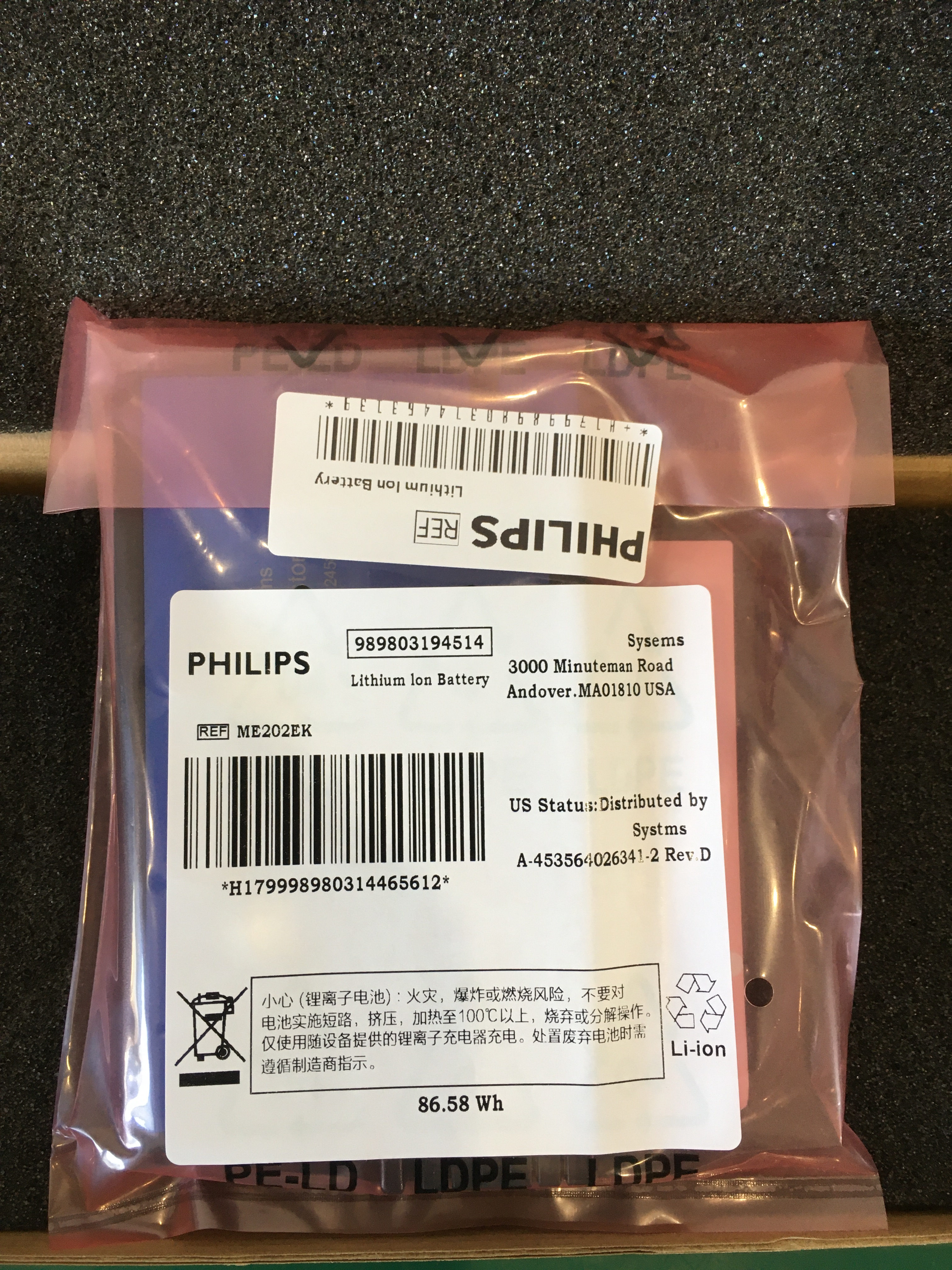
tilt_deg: -75.9
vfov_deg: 61.7
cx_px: 476
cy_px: 635
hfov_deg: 48.2
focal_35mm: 29
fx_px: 1063
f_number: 2.2
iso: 80
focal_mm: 4.15
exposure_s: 1/33
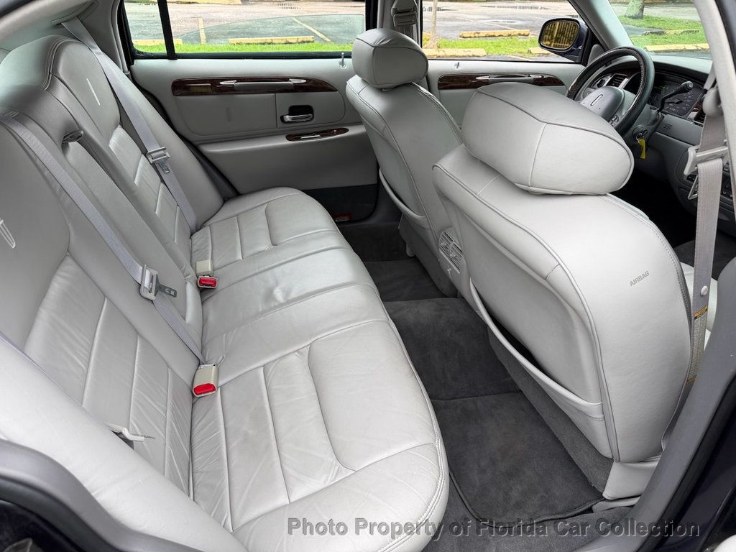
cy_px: 276
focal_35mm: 24
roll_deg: +0.6
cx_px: 368
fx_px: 510
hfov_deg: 71.6
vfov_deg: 56.8
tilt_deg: -28.3
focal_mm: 6.76
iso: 80
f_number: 1.78
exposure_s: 1/535
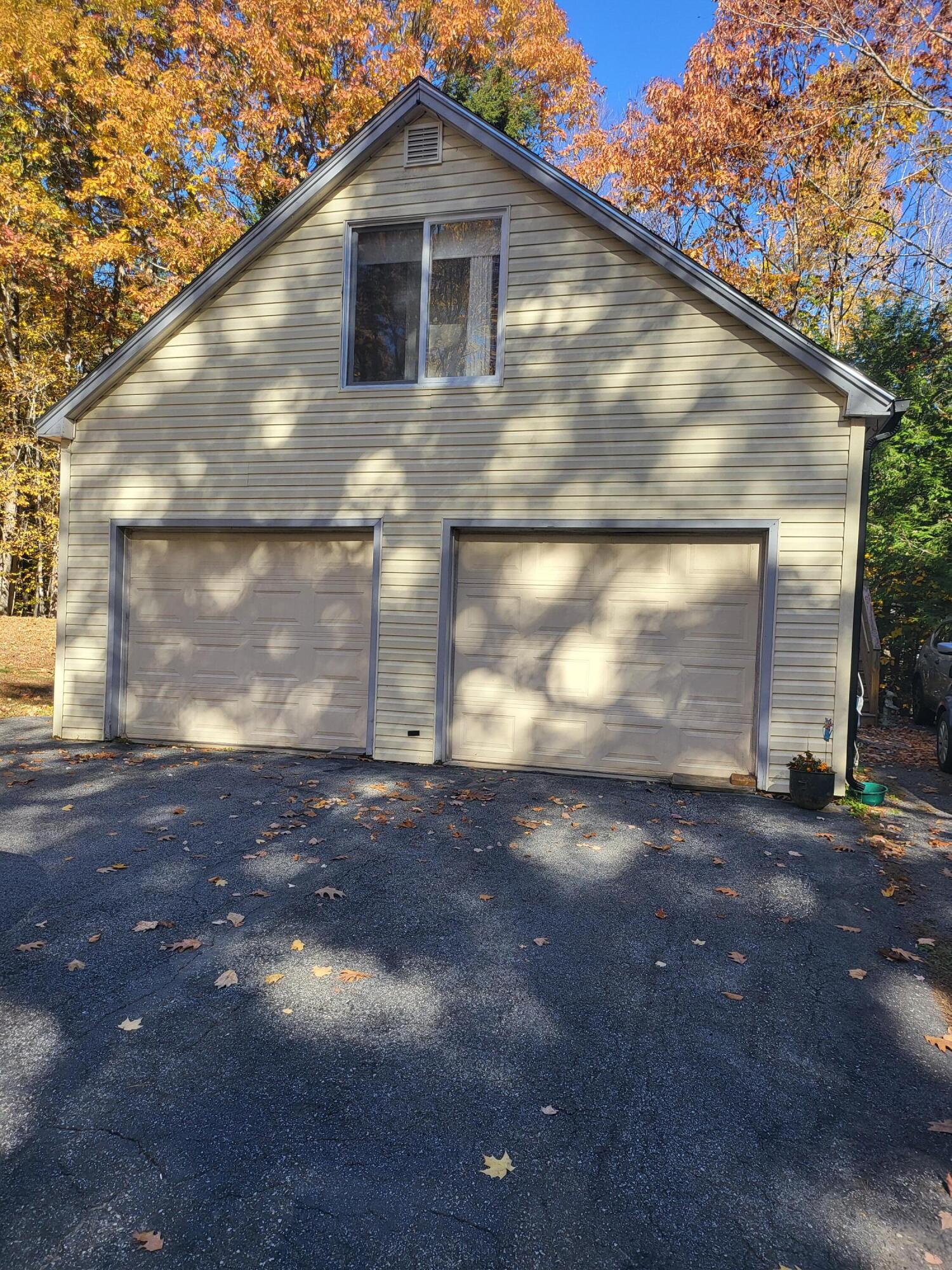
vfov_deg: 71.6
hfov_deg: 56.8
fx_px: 880
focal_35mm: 24
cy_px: 635
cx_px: 476
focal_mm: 5
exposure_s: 1/542
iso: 40
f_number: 1.8
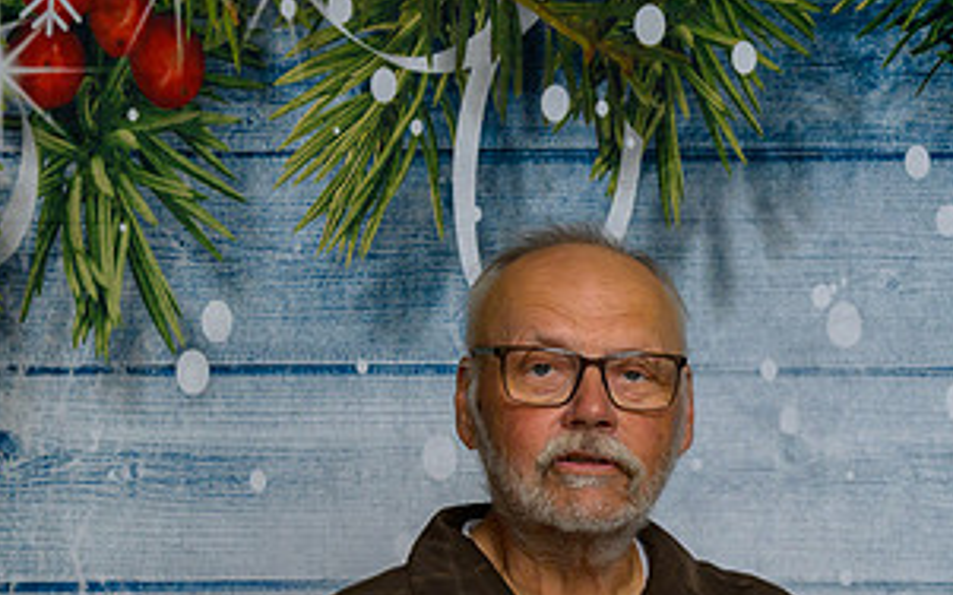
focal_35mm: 105
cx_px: 1039
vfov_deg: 12.1
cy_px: 786
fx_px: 2727
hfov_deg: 19.1
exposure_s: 1/125
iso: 400
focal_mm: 40
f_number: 10
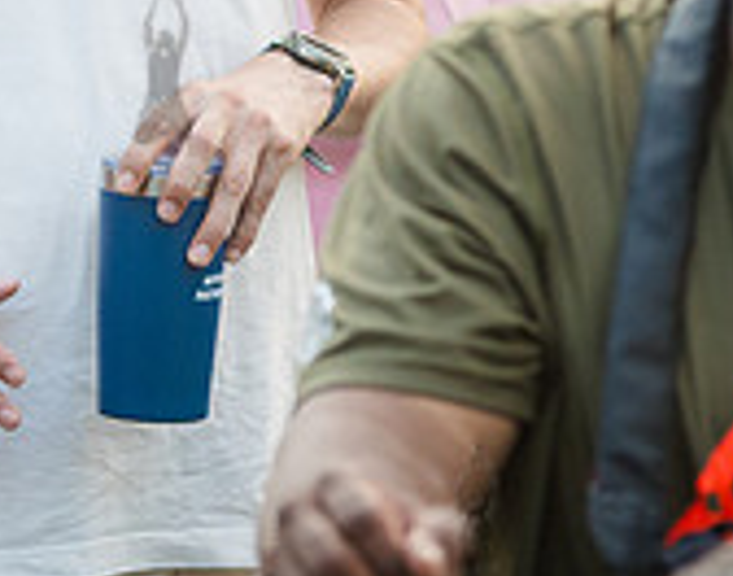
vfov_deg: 2.4
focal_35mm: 630
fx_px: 13572
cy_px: -115
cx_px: -388
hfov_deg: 3.1
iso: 1000
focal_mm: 145
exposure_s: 1/400
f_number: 4.5
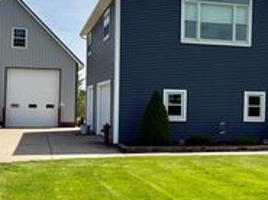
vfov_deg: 22.5
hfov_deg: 29.5
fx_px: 502
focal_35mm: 65
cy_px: 99
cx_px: 193
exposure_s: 1/7353
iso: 80
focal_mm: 6.76
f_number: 1.78
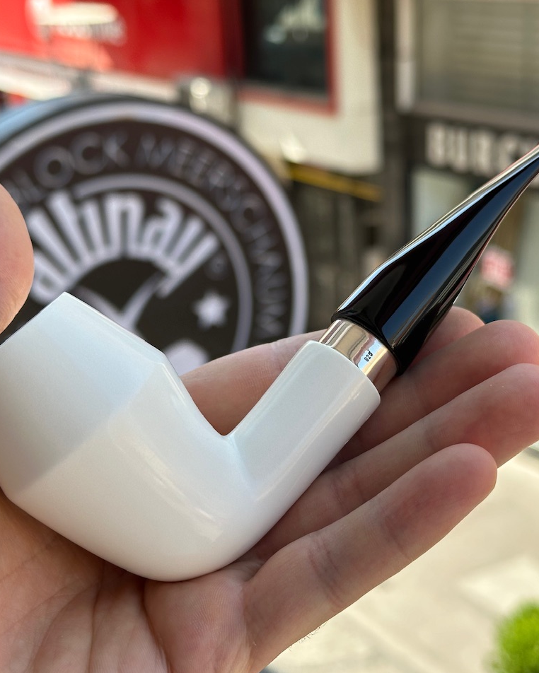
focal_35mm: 63
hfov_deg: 24.2
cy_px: 338
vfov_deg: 30.0
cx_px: 291
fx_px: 1256
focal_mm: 6.86
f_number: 1.78
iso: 64
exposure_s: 1/767
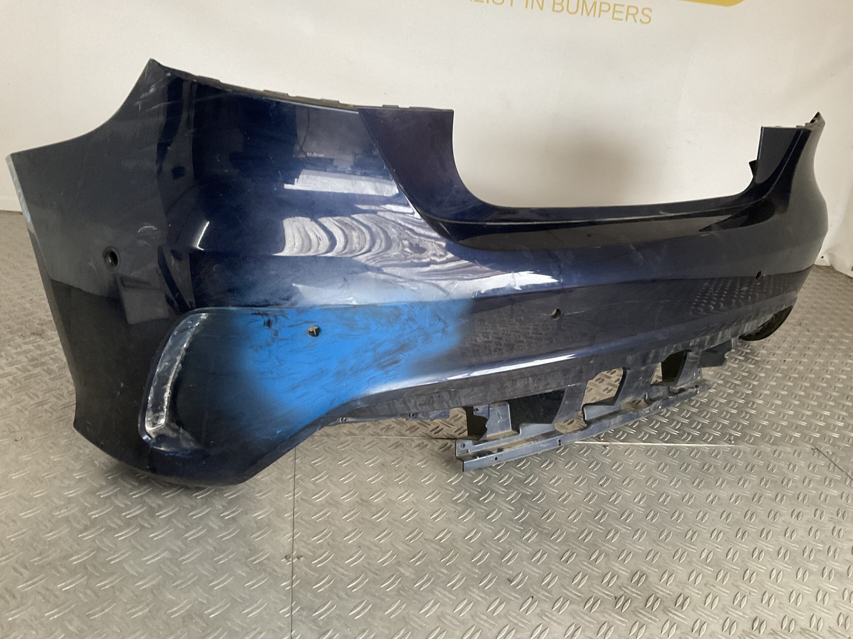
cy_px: 320
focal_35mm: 29
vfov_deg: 48.2
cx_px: 426
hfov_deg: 61.7
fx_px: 715
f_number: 1.8
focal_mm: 3
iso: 160
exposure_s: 1/50
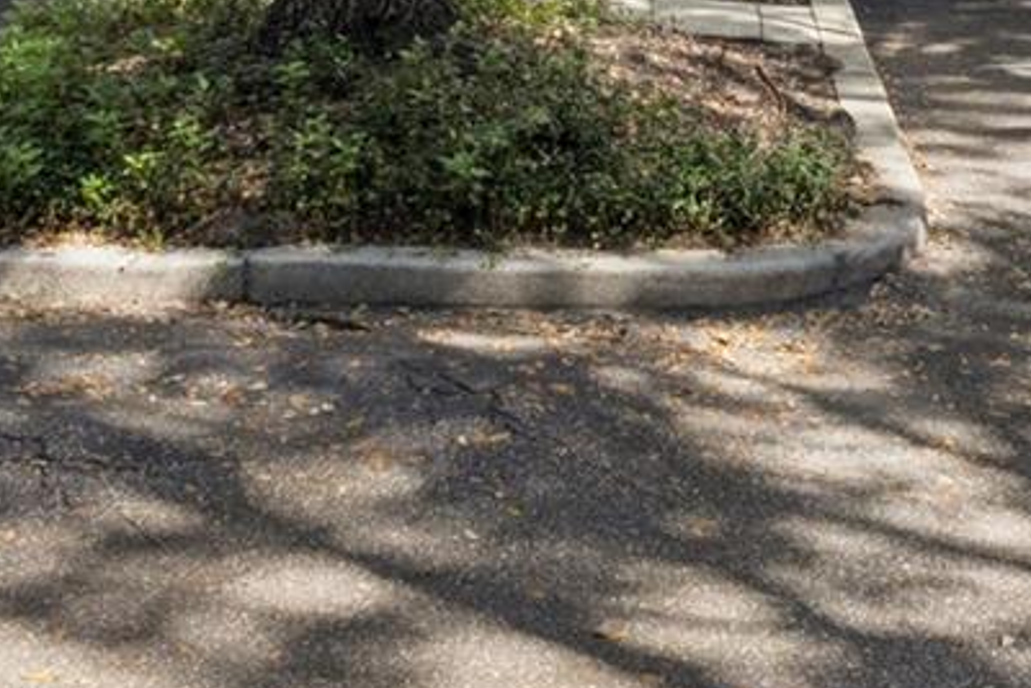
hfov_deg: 32.8
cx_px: 763
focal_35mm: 60
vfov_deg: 18.1
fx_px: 1719
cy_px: -541
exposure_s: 1/125
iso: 160
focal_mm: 10
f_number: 8
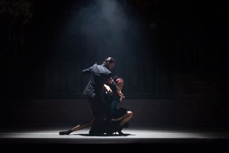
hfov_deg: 14.1
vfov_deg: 9.5
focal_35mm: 145
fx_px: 923
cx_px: 114
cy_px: 76
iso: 1600
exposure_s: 1/160
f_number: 2.8
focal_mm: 145
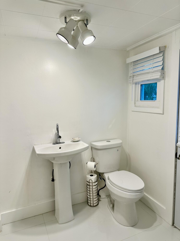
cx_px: 90
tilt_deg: -7.6
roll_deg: +0.5
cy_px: 120
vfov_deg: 71.6
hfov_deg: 56.8
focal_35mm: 24
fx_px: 166
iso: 80
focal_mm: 6.86
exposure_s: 1/120
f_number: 1.78
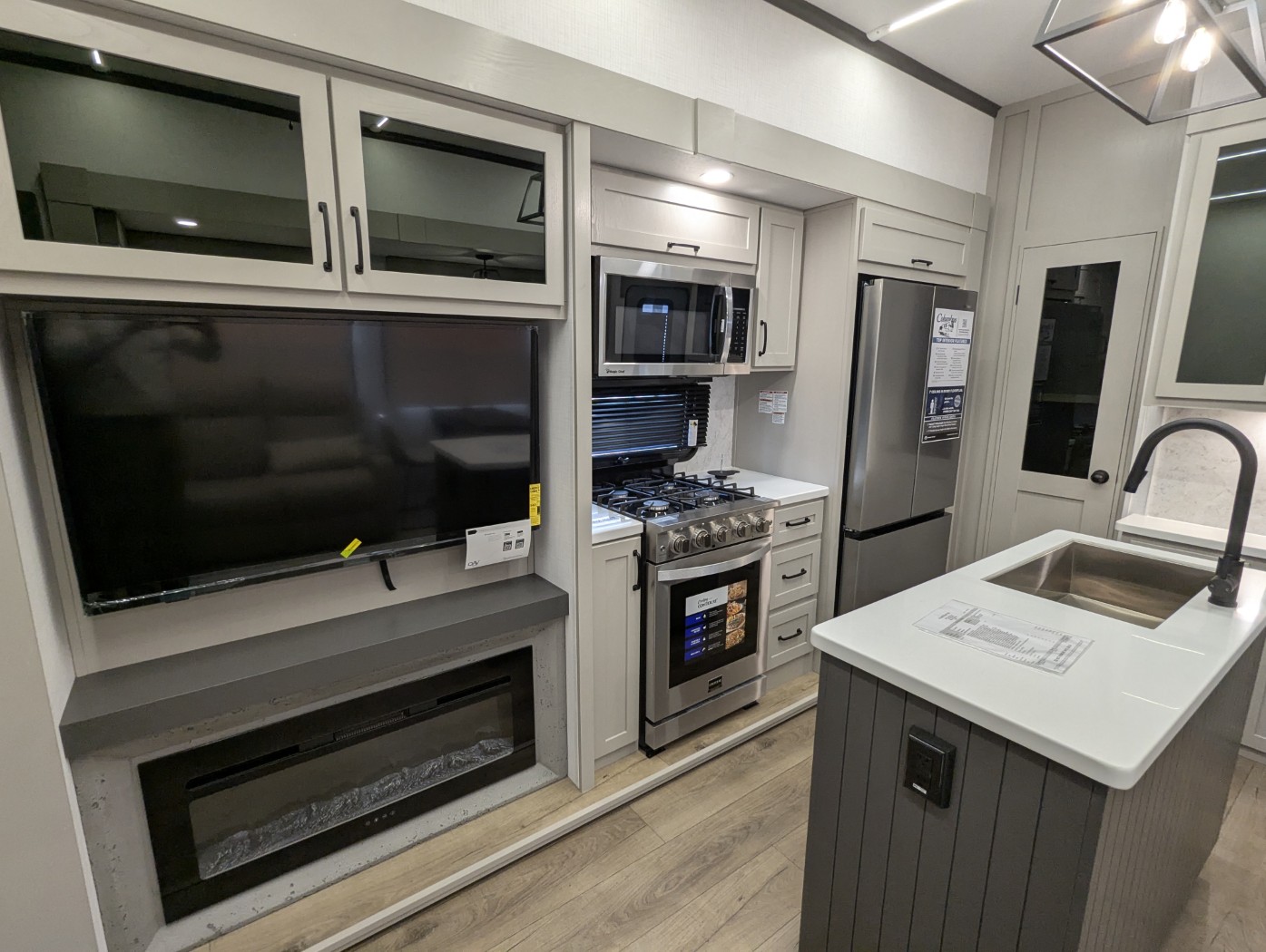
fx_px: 586
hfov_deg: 94.4
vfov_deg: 78.2
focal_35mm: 16
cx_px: 633
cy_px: 476
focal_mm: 2.35
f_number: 2.2
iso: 153
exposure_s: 1/52.2
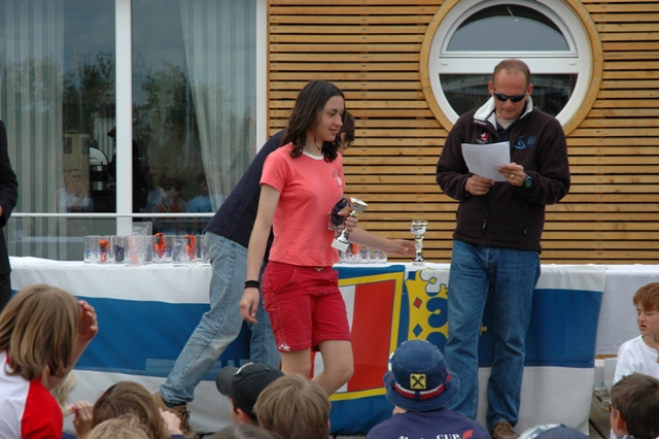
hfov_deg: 19.5
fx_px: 1921
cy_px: 220
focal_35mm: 105
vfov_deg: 13.0
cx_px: 330
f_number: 8
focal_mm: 70
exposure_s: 1/250
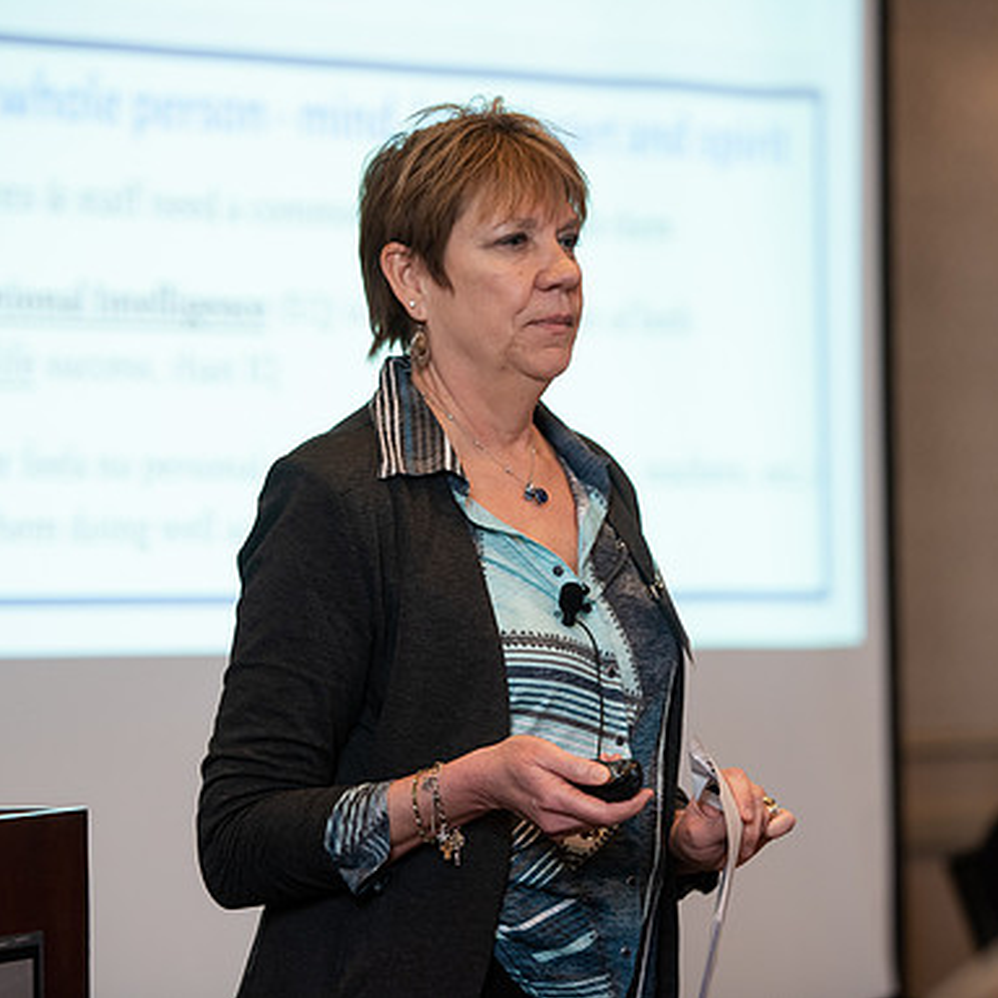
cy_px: 498
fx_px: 5447
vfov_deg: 10.5
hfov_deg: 10.5
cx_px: 499
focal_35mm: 167
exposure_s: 1/200
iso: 1250
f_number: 3.2
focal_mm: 130
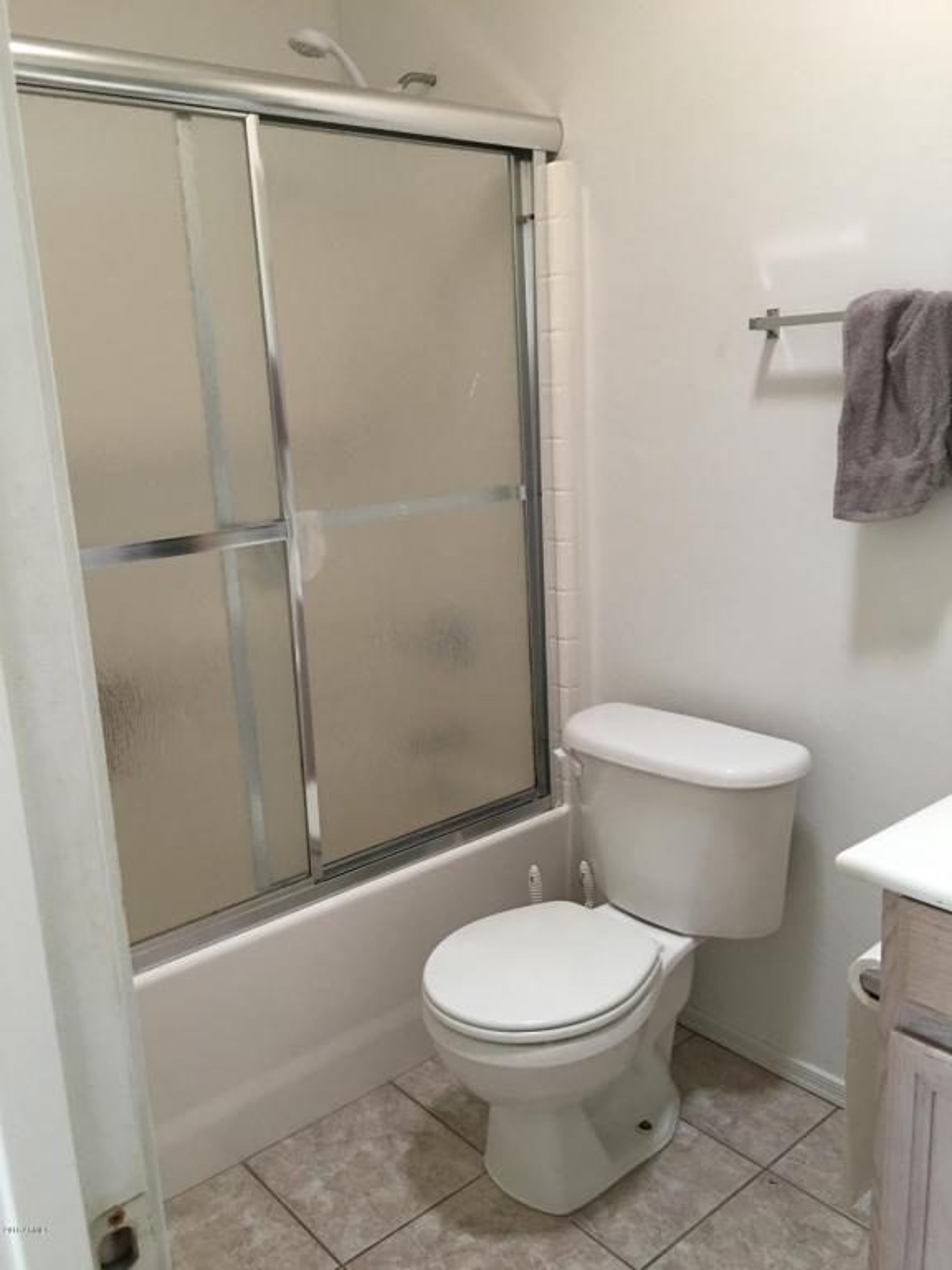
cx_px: 476
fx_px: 1063
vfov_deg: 61.7
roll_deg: +3.3
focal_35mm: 29
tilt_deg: -12.0
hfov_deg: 48.2
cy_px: 635
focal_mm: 4.15
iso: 80
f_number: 2.2
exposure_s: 1/17
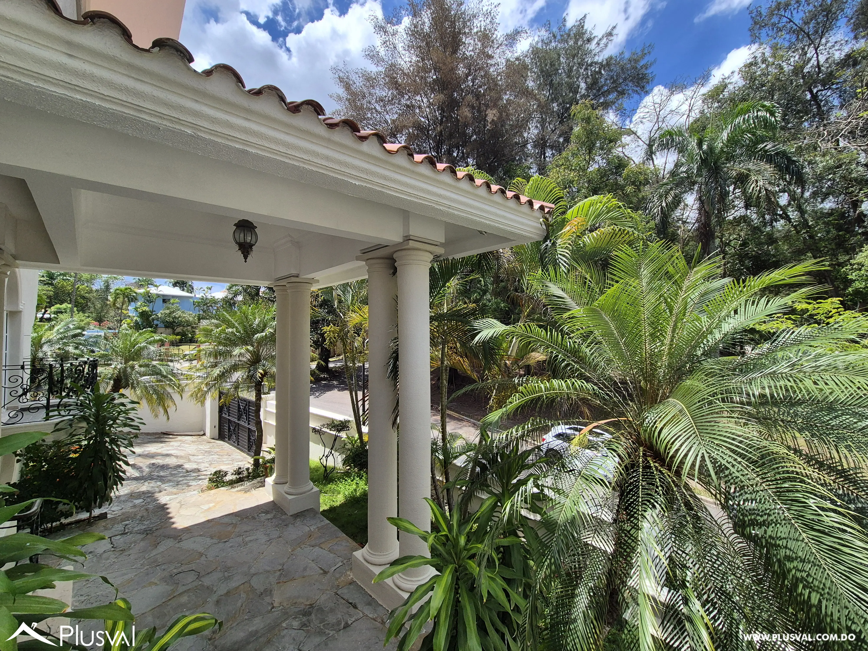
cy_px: 326
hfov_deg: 106.2
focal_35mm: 13
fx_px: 326
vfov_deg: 89.9
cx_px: 434
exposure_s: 1/1952
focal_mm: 2.2
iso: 50
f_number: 2.2
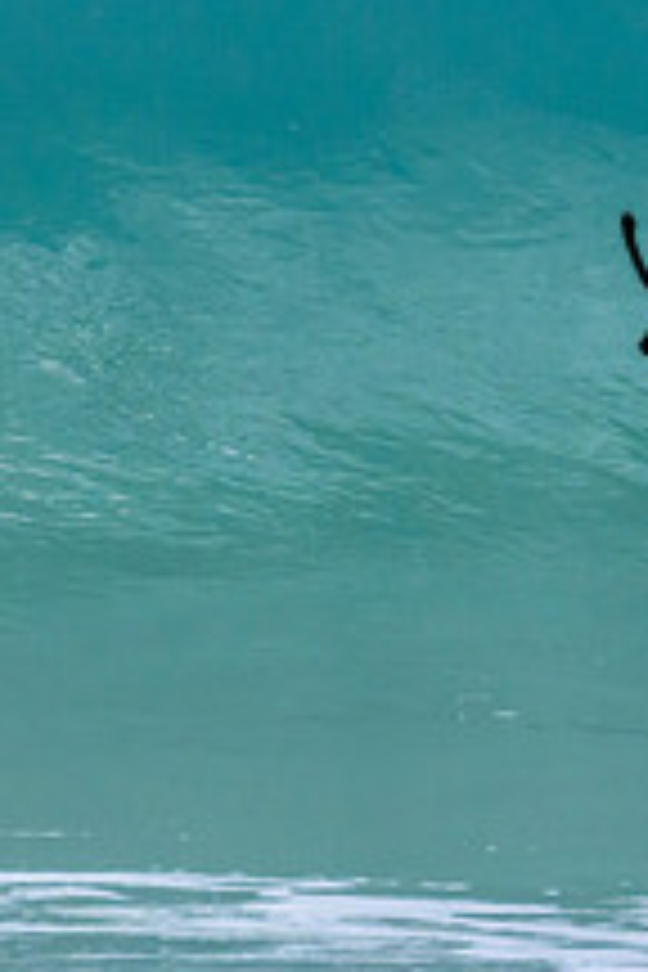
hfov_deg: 0.7
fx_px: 55535
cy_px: 180
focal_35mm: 2057
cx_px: 1165
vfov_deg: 1.0
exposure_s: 1/2000
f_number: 11
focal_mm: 610
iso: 2000
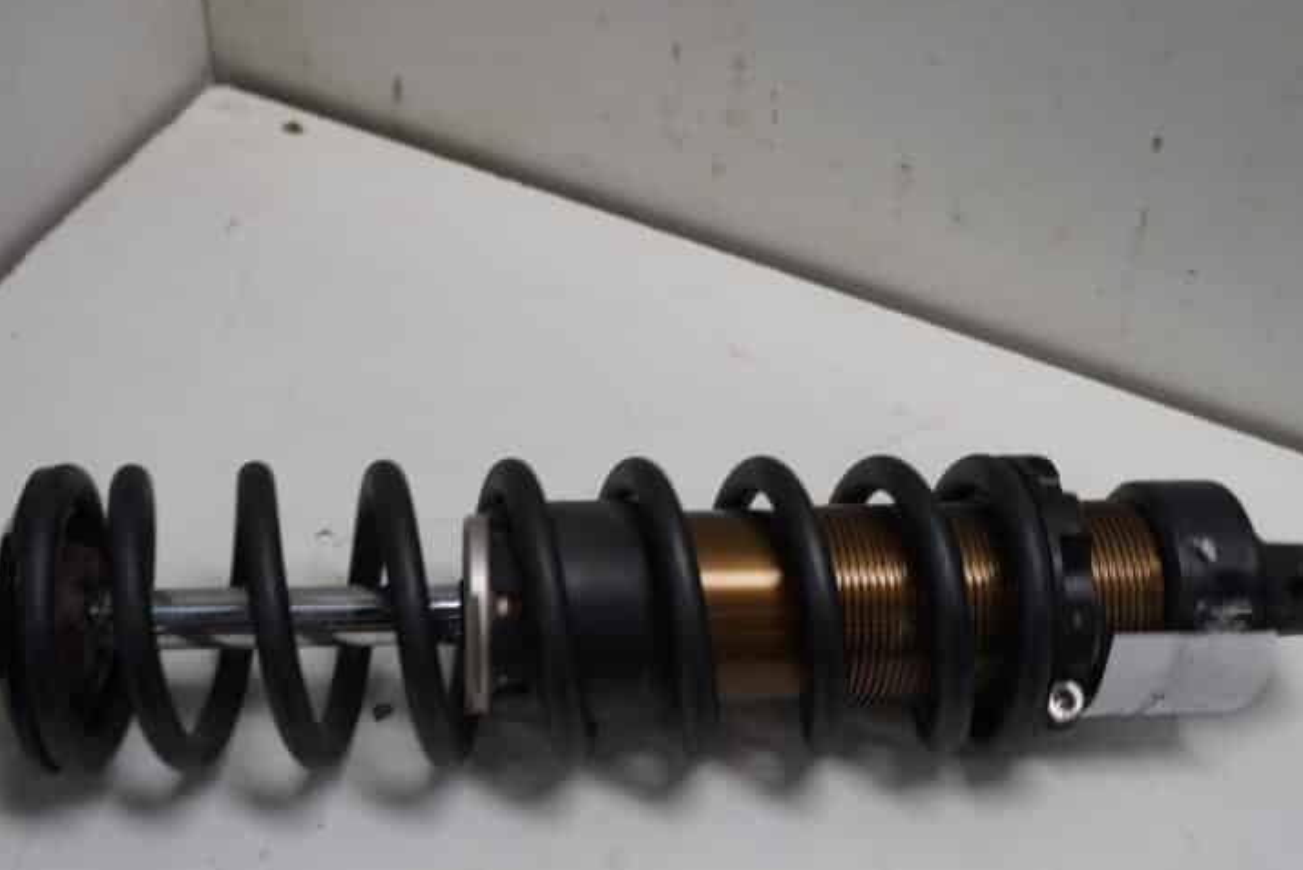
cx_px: 580
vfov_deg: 31.2
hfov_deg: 45.3
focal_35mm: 43
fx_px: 1557
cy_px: 470
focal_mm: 20
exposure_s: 1/60
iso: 100
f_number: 4.5
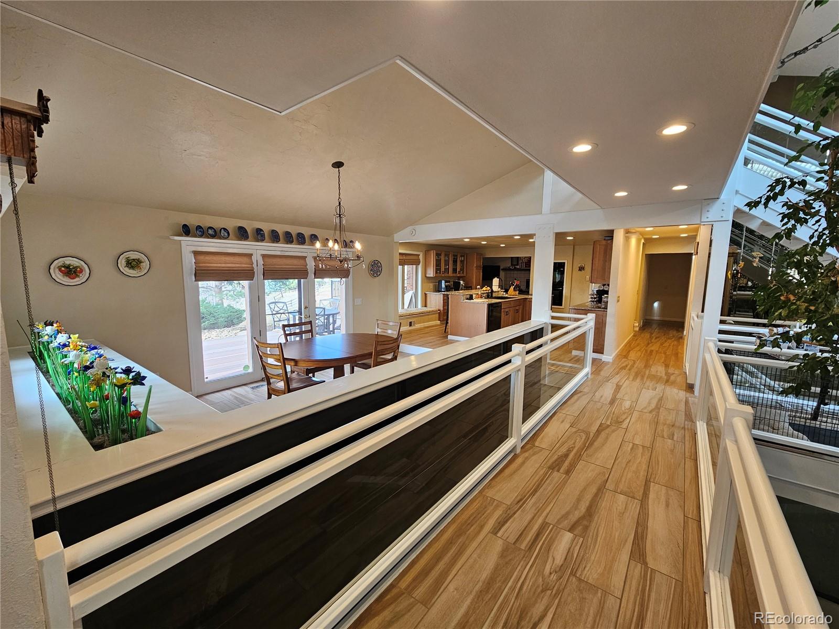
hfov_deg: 106.2
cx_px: 420
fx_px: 315
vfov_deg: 89.9
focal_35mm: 13
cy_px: 314
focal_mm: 2.2
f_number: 2.2
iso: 100
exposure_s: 1/60
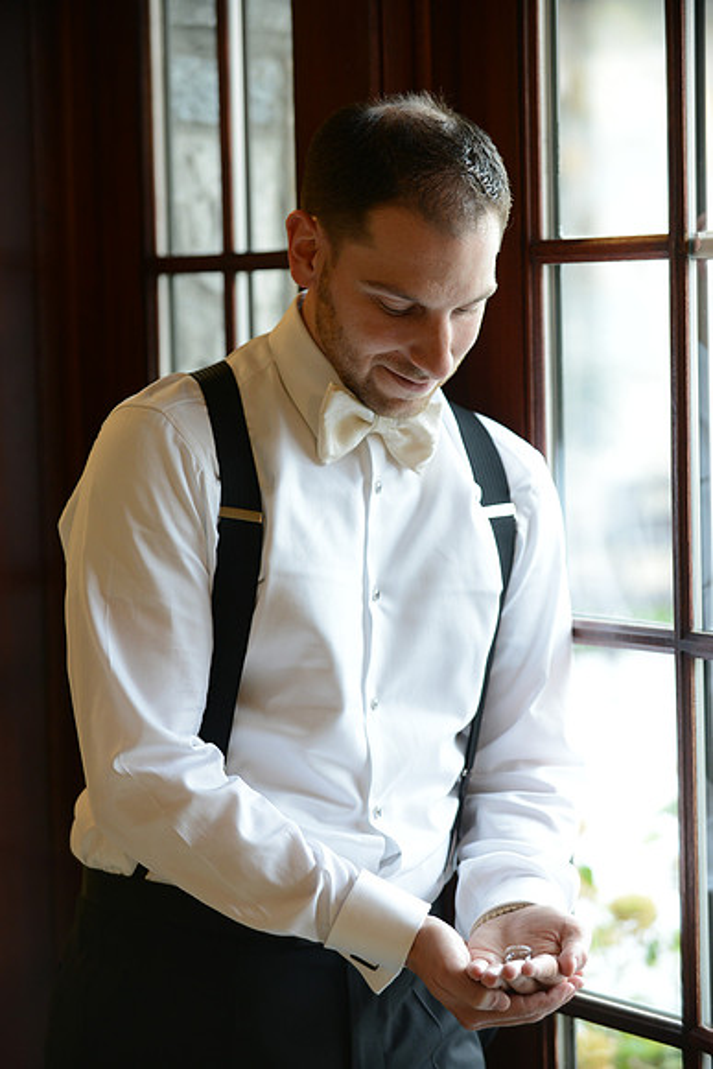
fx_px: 3117
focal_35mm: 105
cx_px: 356
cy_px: 534
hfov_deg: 13.0
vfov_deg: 19.5
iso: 800
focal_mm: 105
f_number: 4
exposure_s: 1/160
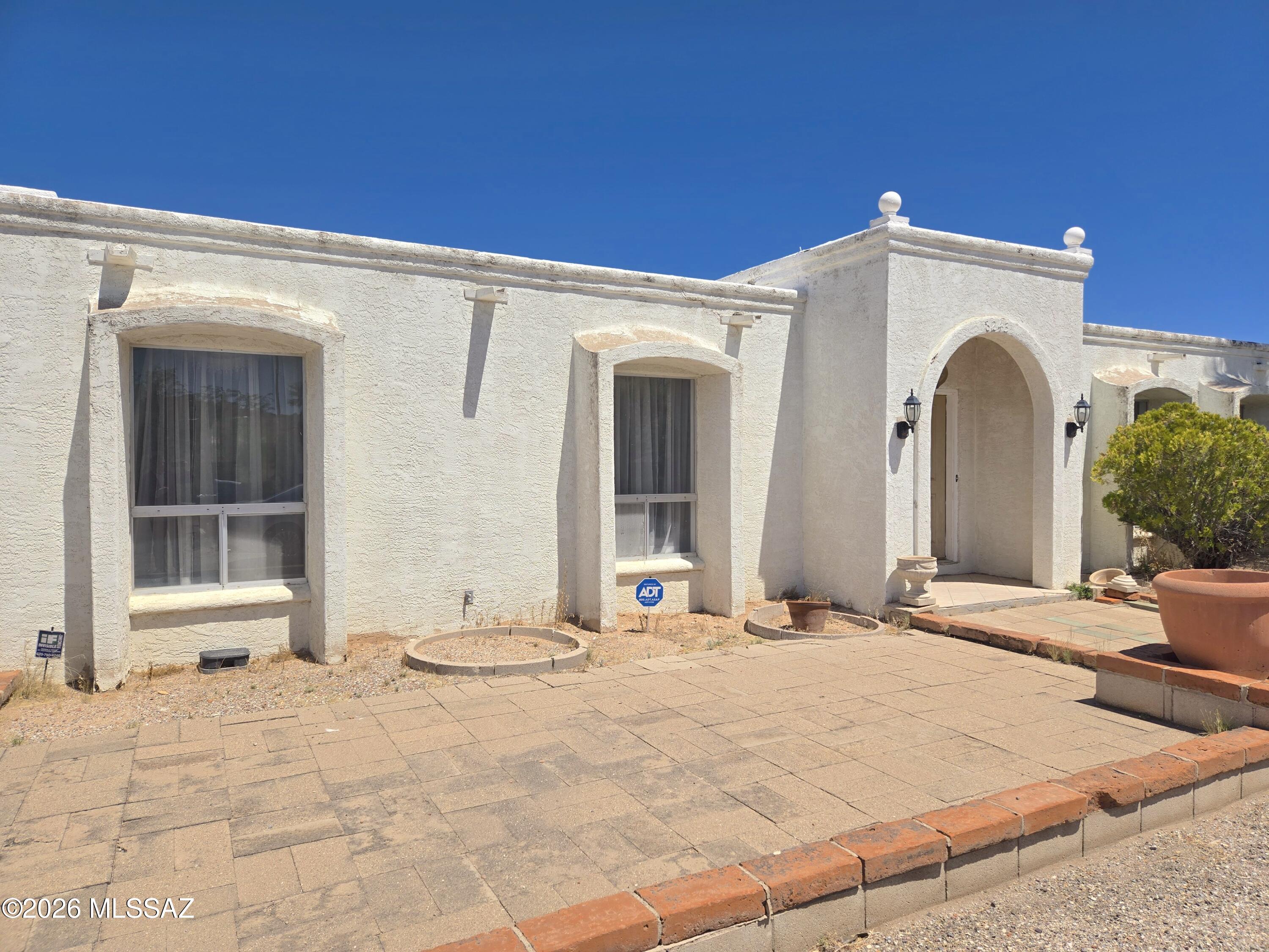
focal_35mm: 23
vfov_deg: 58.9
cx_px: 634
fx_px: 843
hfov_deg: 73.9
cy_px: 476
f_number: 1.8
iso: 25
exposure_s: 1/3372
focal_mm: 5.4
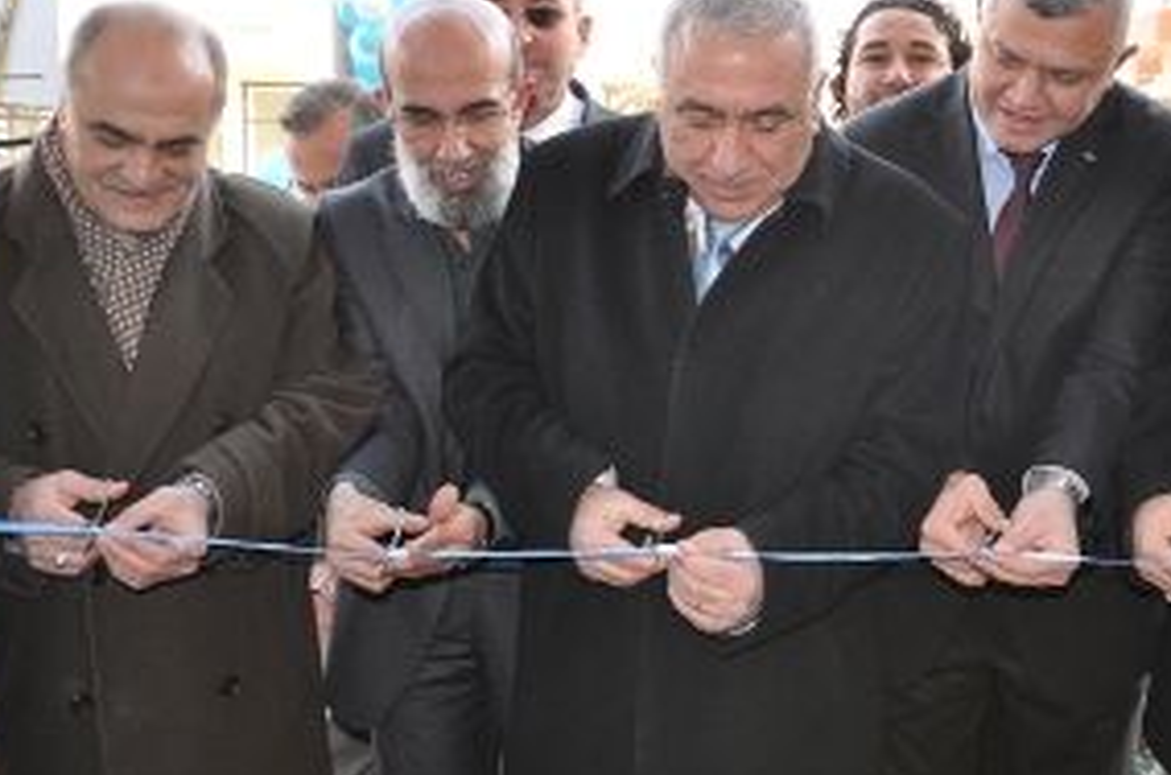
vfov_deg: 25.9
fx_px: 1688
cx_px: 800
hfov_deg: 37.8
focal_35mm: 52
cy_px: 357
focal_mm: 22
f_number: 3.8
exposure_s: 1/125
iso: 450
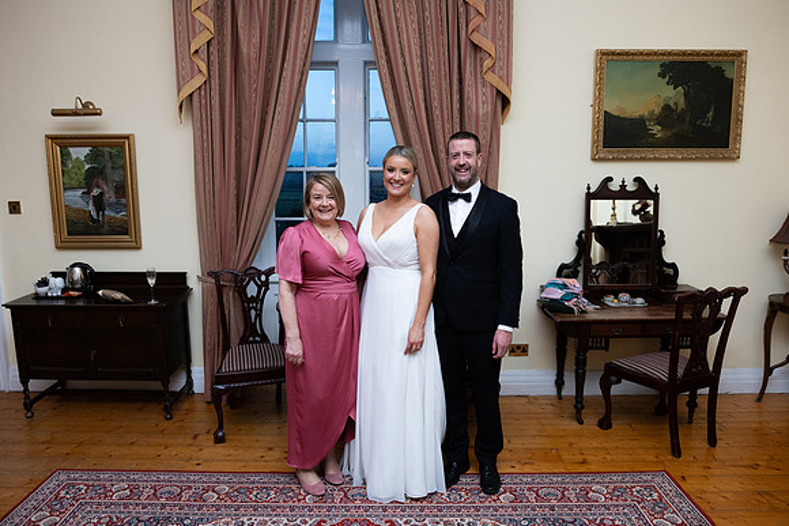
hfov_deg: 69.4
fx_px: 570
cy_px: 263
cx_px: 394
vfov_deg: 49.6
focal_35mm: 26
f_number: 5
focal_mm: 26
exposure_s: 1/125
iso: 1000
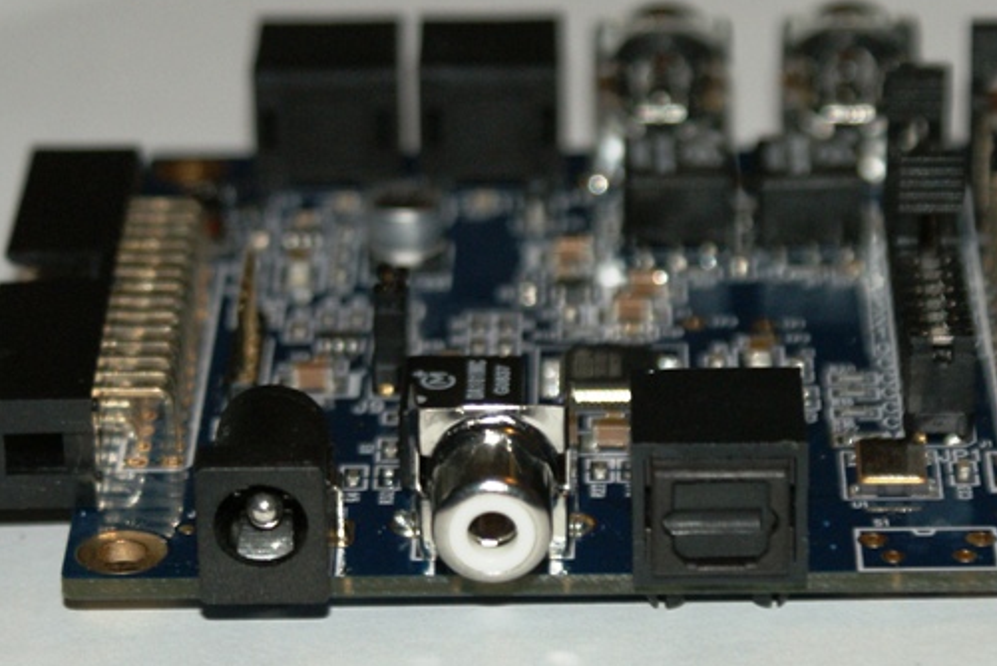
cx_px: 633
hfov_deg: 11.2
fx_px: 5100
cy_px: 305
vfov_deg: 7.5
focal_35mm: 184
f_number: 5.6
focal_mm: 60
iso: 400
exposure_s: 1/100
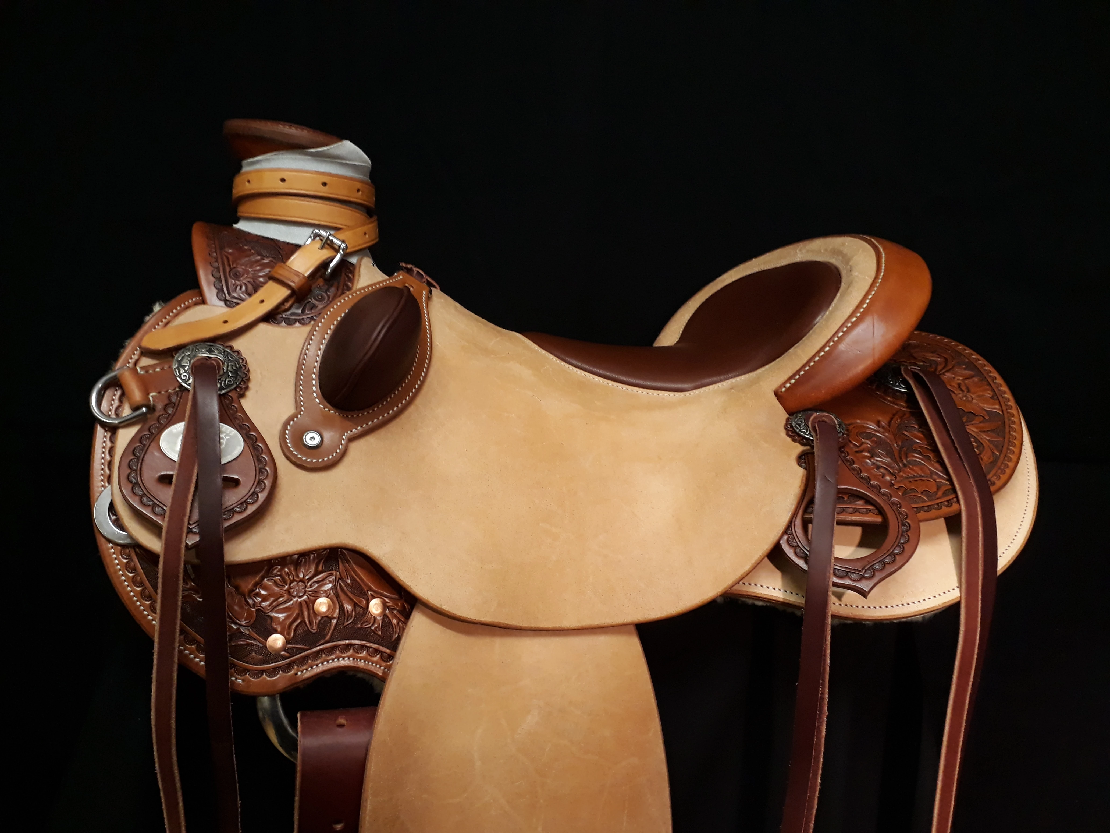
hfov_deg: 65.3
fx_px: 866
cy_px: 416
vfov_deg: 51.4
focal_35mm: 27
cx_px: 555
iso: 200
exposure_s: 1/33
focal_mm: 3.6
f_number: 1.9
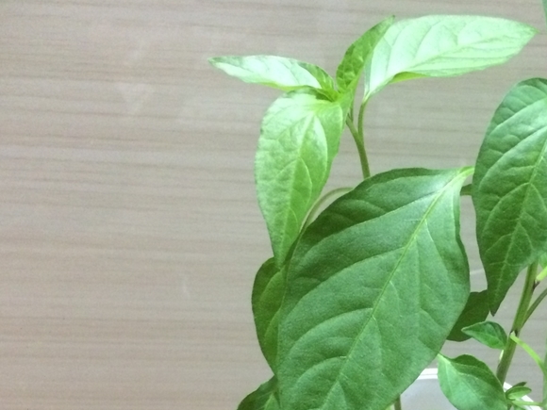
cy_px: 398
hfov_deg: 30.5
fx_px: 948
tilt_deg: -32.8
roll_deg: -4.1
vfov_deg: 23.5
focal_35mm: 60
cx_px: 509
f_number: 2.2
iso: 400
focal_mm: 4.15
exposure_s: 1/15
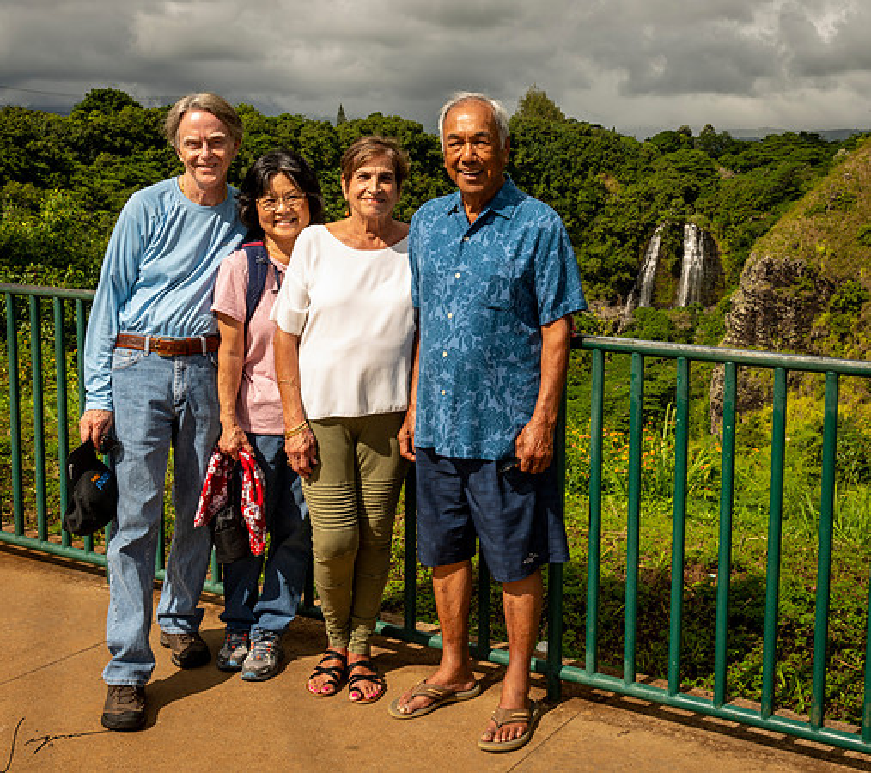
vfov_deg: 35.1
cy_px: 322
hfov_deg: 38.8
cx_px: 592
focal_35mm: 45
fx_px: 1219
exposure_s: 1/30
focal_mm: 32
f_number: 18
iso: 31
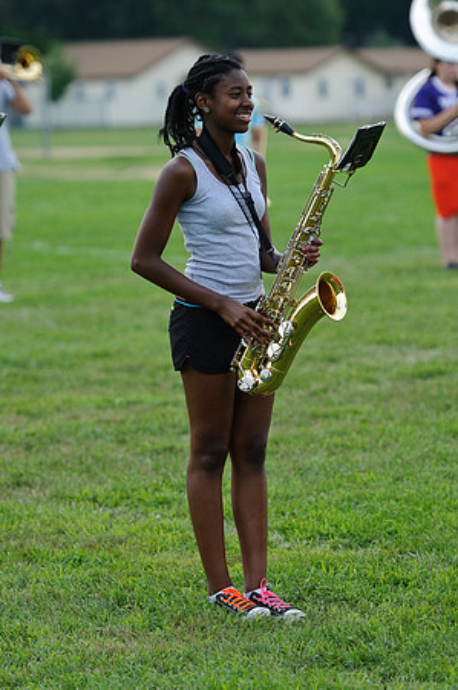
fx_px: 3730
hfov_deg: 7.0
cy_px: 345
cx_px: 229
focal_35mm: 195
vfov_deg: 10.6
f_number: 2.8
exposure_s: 1/500
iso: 200
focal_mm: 130
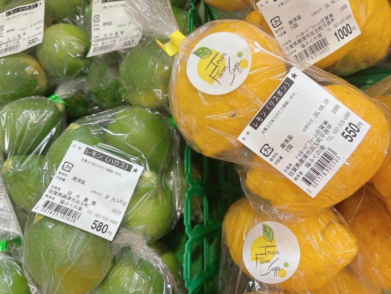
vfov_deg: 53.1
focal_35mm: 26
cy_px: 147
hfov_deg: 67.3
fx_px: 294
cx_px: 196
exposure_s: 1/120
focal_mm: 5.96
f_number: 1.6
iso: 125
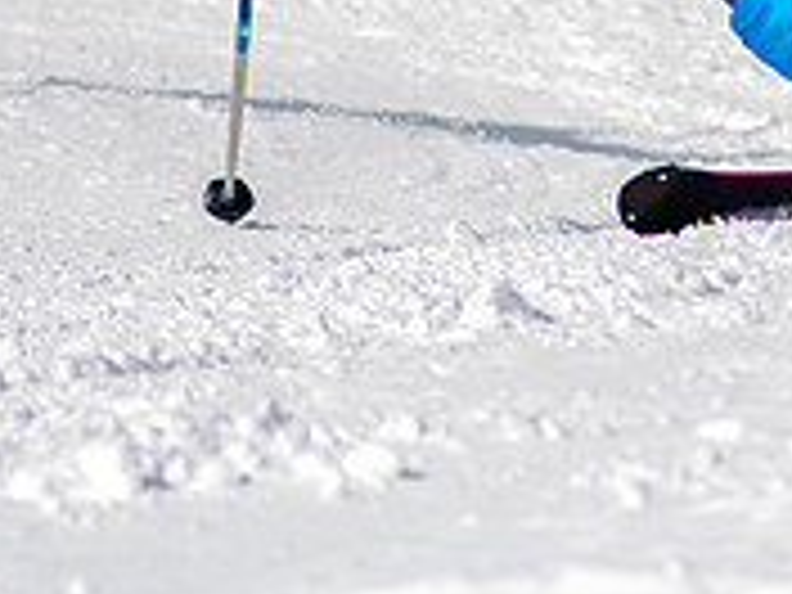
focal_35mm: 1692
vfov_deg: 0.9
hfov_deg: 1.2
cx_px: 649
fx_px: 38712
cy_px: -177
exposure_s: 1/6400
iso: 100
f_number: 2.8
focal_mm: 300
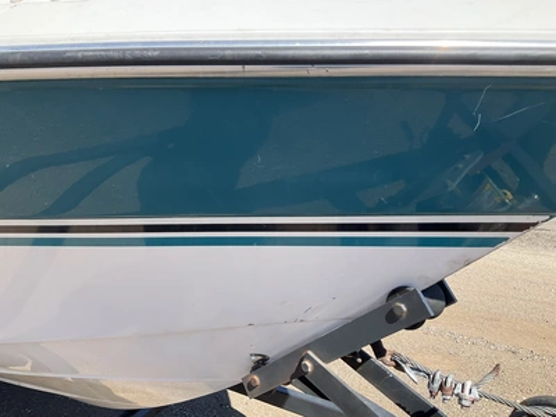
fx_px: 466
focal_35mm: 29
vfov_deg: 48.2
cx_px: 278
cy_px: 208
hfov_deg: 61.7
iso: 25
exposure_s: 1/749
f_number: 1.8
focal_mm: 3
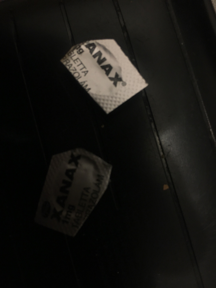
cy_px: 144
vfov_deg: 61.7
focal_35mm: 29
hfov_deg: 48.2
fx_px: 241
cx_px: 108
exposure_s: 1/33
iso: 160
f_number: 2.2
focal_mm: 4.15
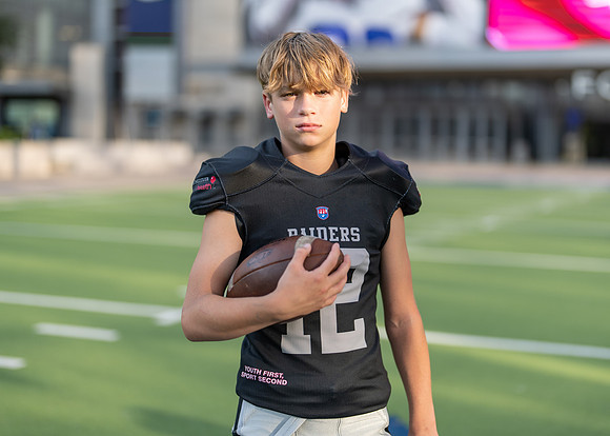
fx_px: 1034
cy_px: 193
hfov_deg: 32.8
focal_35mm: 60
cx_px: 341
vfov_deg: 23.8
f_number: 1.2
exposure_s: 1/2000
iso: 100
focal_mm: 50
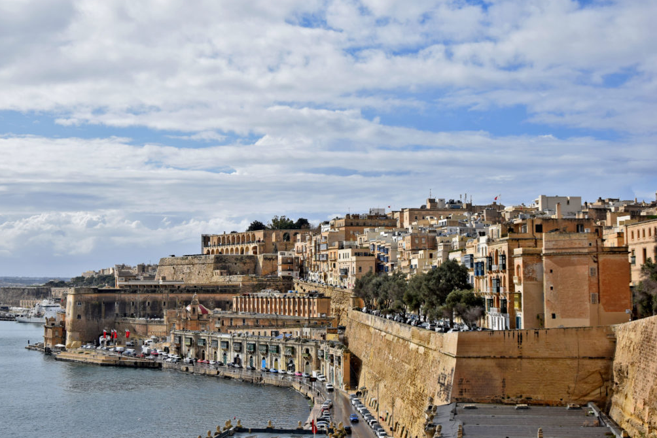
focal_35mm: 52
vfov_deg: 26.0
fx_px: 949
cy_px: 219
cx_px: 323
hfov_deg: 38.2
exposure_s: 1/500
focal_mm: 34
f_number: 11
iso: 200
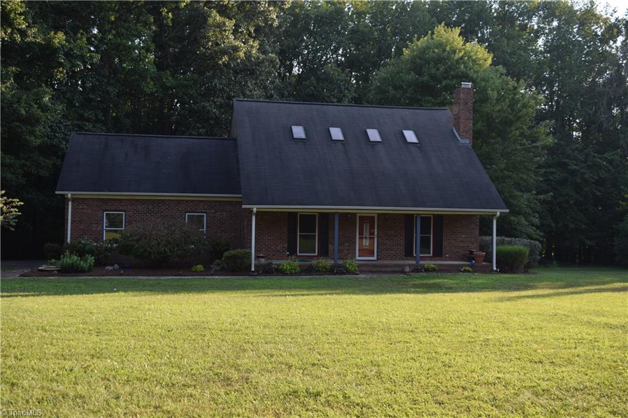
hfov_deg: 46.4
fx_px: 732
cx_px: 314
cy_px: 209
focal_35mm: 42
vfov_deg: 31.9
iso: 100
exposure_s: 1/160
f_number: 6.3
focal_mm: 28
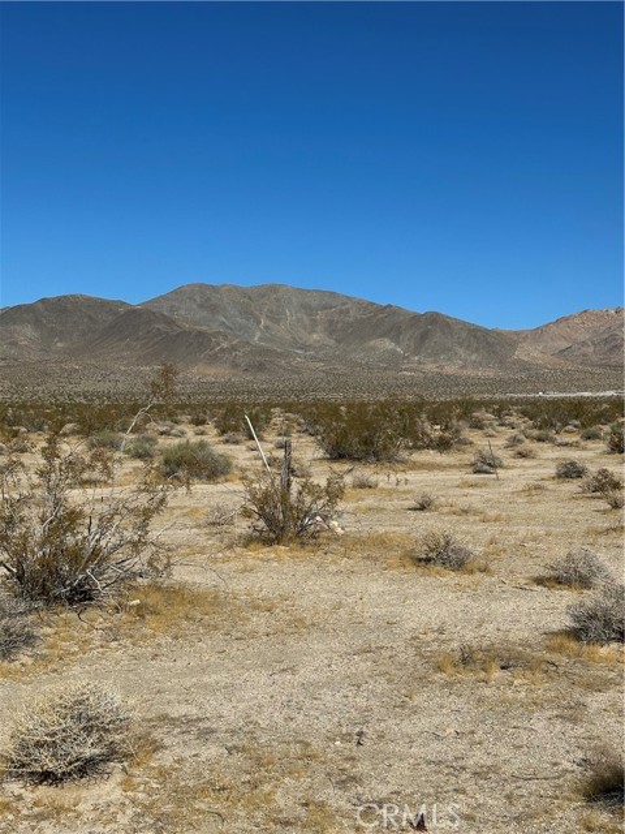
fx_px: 1156
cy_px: 417
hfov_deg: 30.3
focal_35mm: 48
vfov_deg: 39.7
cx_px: 312
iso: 64
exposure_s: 1/8197
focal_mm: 6.86
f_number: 1.78
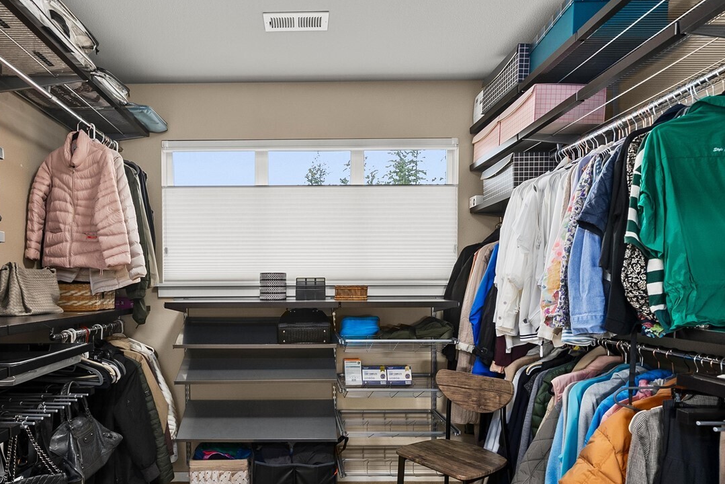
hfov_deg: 77.8
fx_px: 443
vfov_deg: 56.7
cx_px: 295
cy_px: 298
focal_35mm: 22
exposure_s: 1
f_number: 7.1
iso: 1000
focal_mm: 14
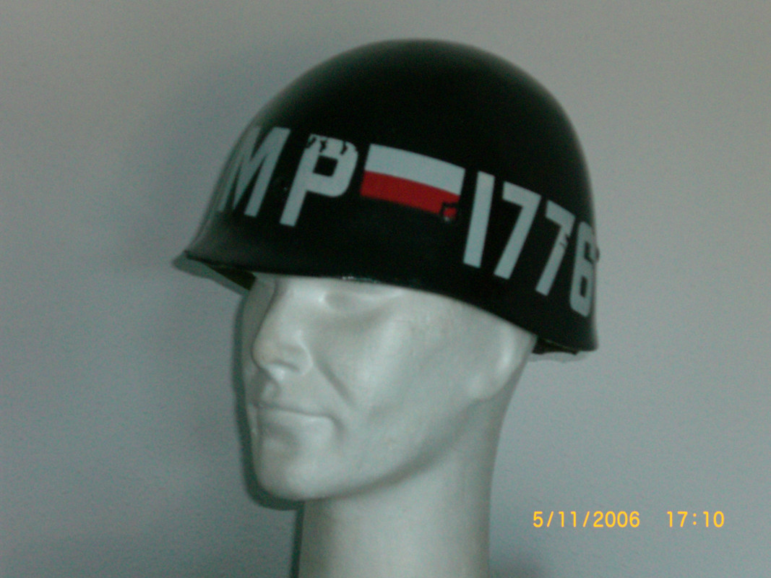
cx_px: 386
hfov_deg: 22.5
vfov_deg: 17.0
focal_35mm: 87
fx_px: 1938
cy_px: 289
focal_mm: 14.49
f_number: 5
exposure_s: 1/30
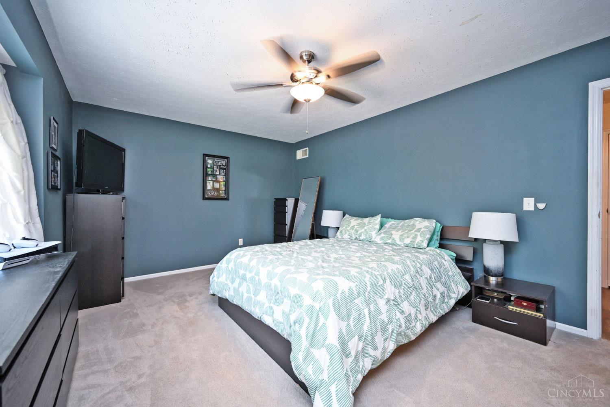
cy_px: 204
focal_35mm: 14
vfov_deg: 81.2
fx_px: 237
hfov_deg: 104.3
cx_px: 305
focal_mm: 14
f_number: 4
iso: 900
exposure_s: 1/60
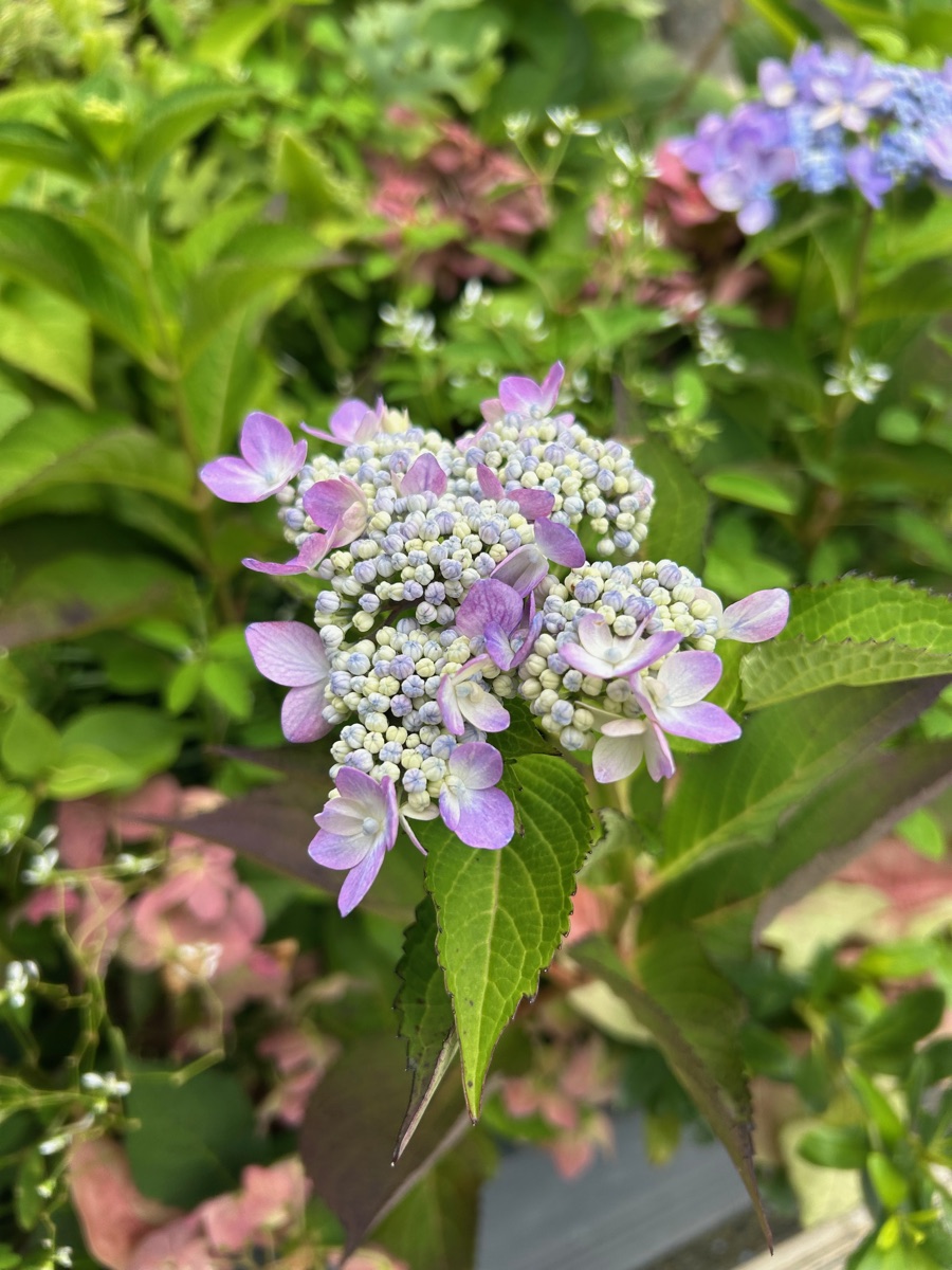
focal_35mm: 26
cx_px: 476
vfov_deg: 67.3
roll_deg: +1.1
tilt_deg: -37.8
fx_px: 953
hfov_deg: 53.1
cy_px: 635
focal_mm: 5.7
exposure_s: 1/1009
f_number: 1.5
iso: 50
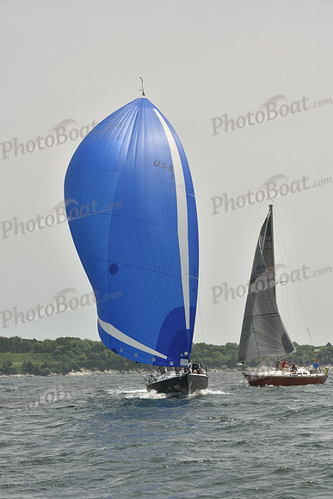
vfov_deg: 18.3
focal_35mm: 112
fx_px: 1553
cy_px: 250
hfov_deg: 12.2
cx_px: 166
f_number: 11
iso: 400
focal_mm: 112
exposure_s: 1/1250
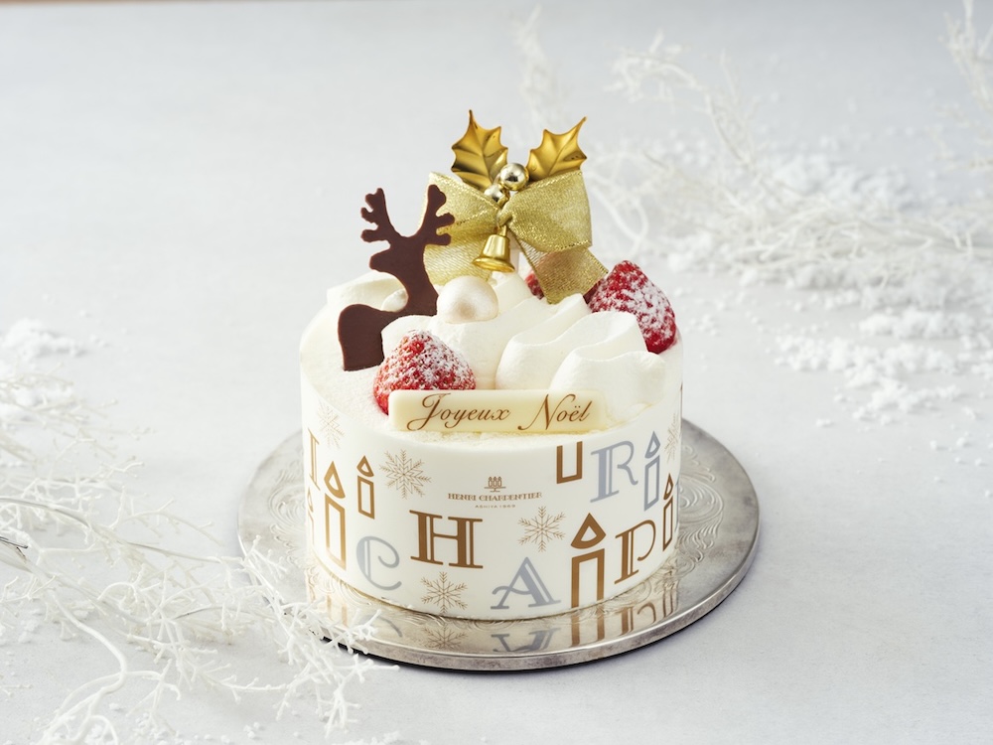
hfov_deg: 20.7
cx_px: 496
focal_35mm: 95
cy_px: 372
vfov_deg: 15.6
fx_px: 2725
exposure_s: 1/125
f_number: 13
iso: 160
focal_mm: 120
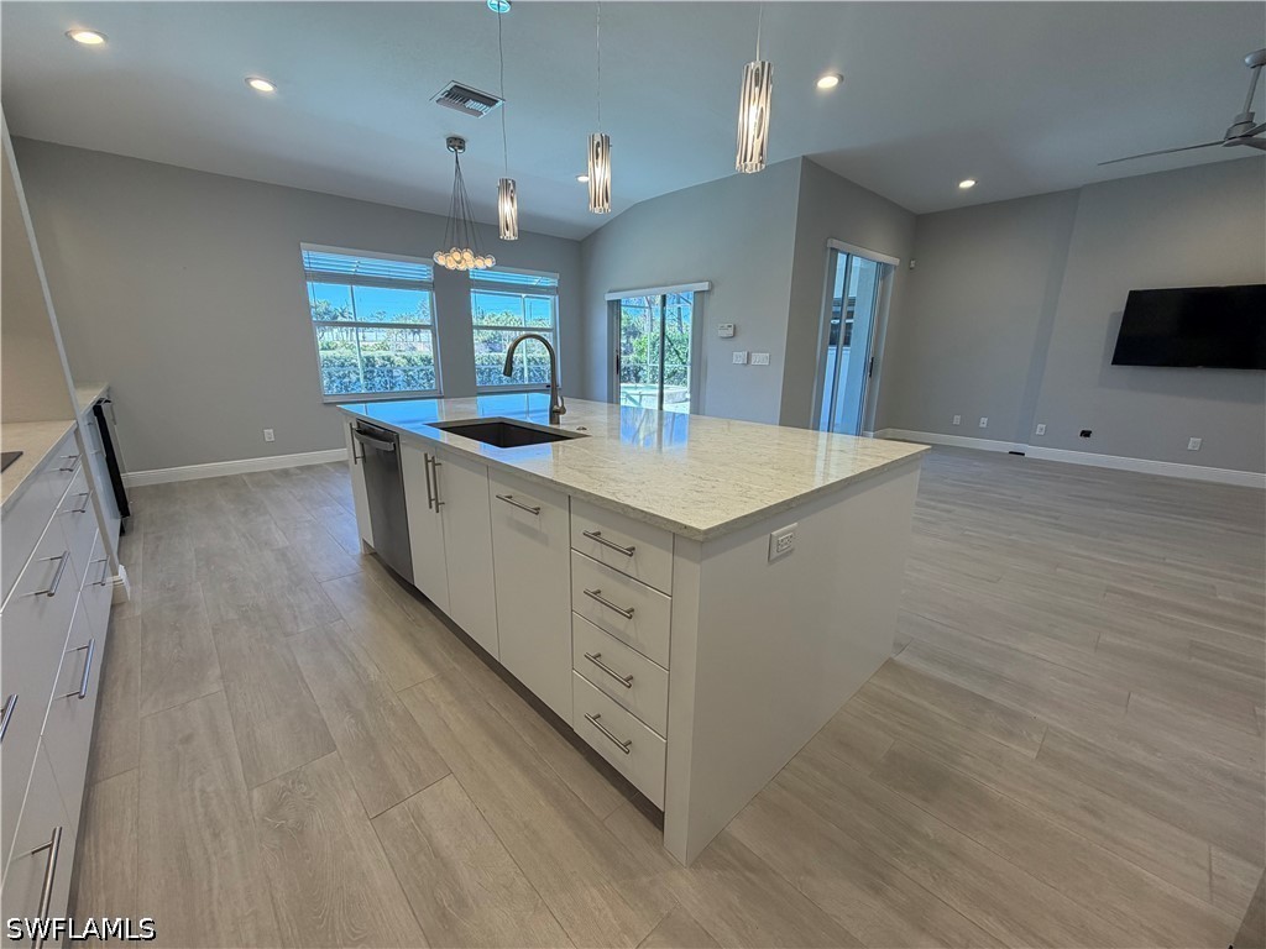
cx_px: 633
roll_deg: +0.1
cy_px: 474
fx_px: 512
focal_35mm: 14
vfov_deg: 85.7
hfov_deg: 102.1
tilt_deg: -14.6
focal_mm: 2.22
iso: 100
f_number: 2.2
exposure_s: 1/120
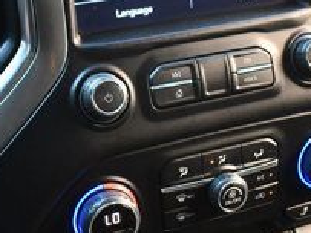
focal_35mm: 82
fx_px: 736
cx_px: 149
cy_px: 76
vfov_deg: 17.9
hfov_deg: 23.8
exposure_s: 1/125
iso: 2000
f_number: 3.5
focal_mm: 18
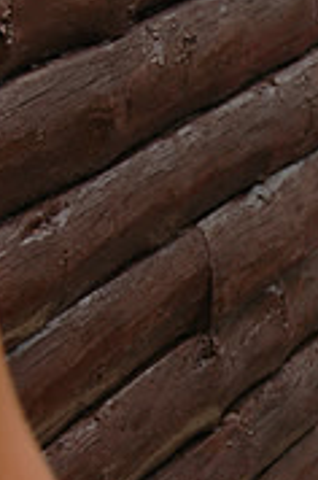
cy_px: 415
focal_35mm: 235
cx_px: 480
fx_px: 3126
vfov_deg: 8.7
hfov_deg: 5.8
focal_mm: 48
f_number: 5.6
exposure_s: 1/100
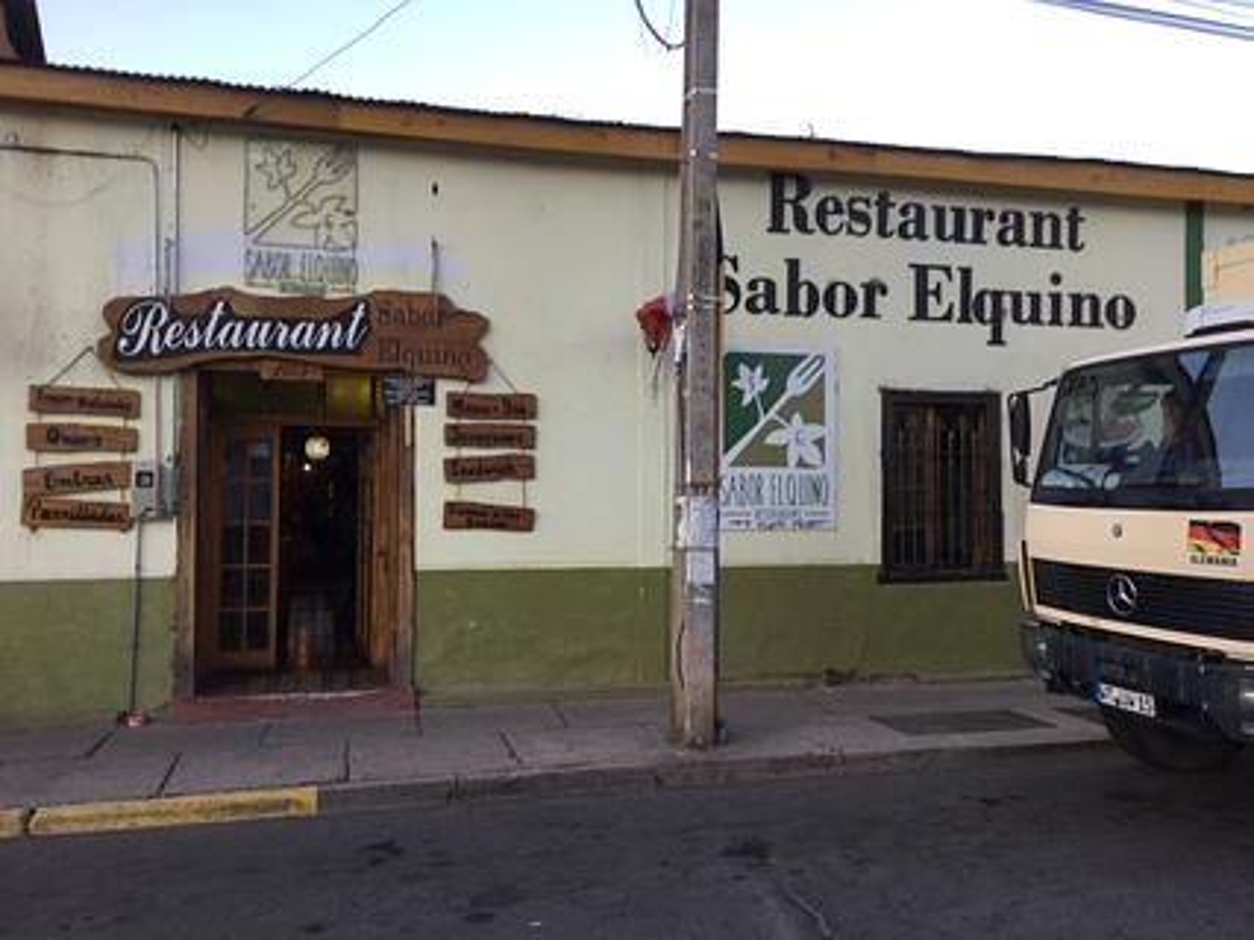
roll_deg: -1.3
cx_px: 627
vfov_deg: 45.4
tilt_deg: -3.8
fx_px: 1123
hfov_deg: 58.4
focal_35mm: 31
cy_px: 470
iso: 32
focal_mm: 3.3
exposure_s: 1/100
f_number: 2.4
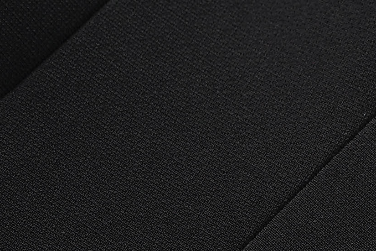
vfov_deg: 3.5
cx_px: 775
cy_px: 511
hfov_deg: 5.2
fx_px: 4083
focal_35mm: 391
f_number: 8
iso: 125
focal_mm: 55
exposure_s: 1/100
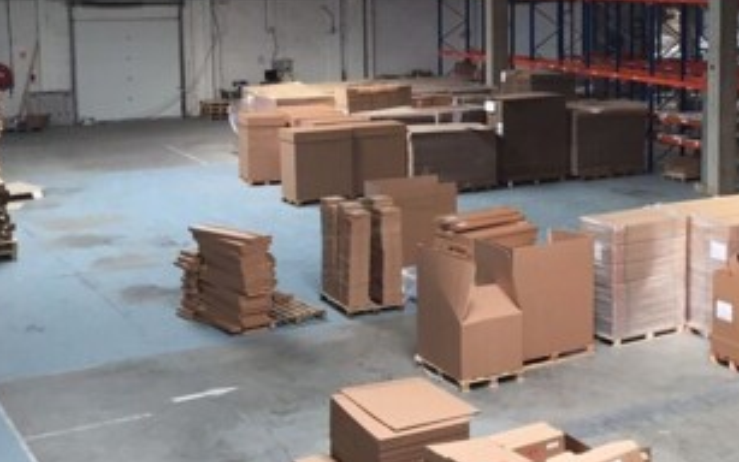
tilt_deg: -6.1
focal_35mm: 63
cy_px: 113
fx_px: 1269
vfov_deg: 20.5
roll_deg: -0.7
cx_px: 687
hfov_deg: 30.8
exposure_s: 1/30
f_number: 2.2
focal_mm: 4.15
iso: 32
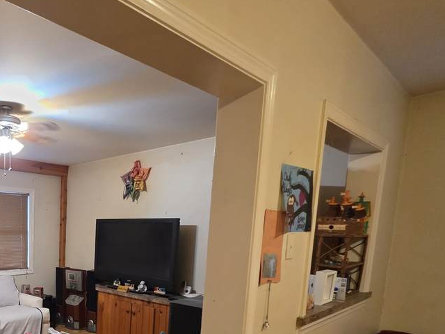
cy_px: 269
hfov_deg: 56.8
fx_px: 334
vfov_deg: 49.8
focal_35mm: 26
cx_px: 35
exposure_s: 1/60
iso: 400
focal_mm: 2.2
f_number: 1.9
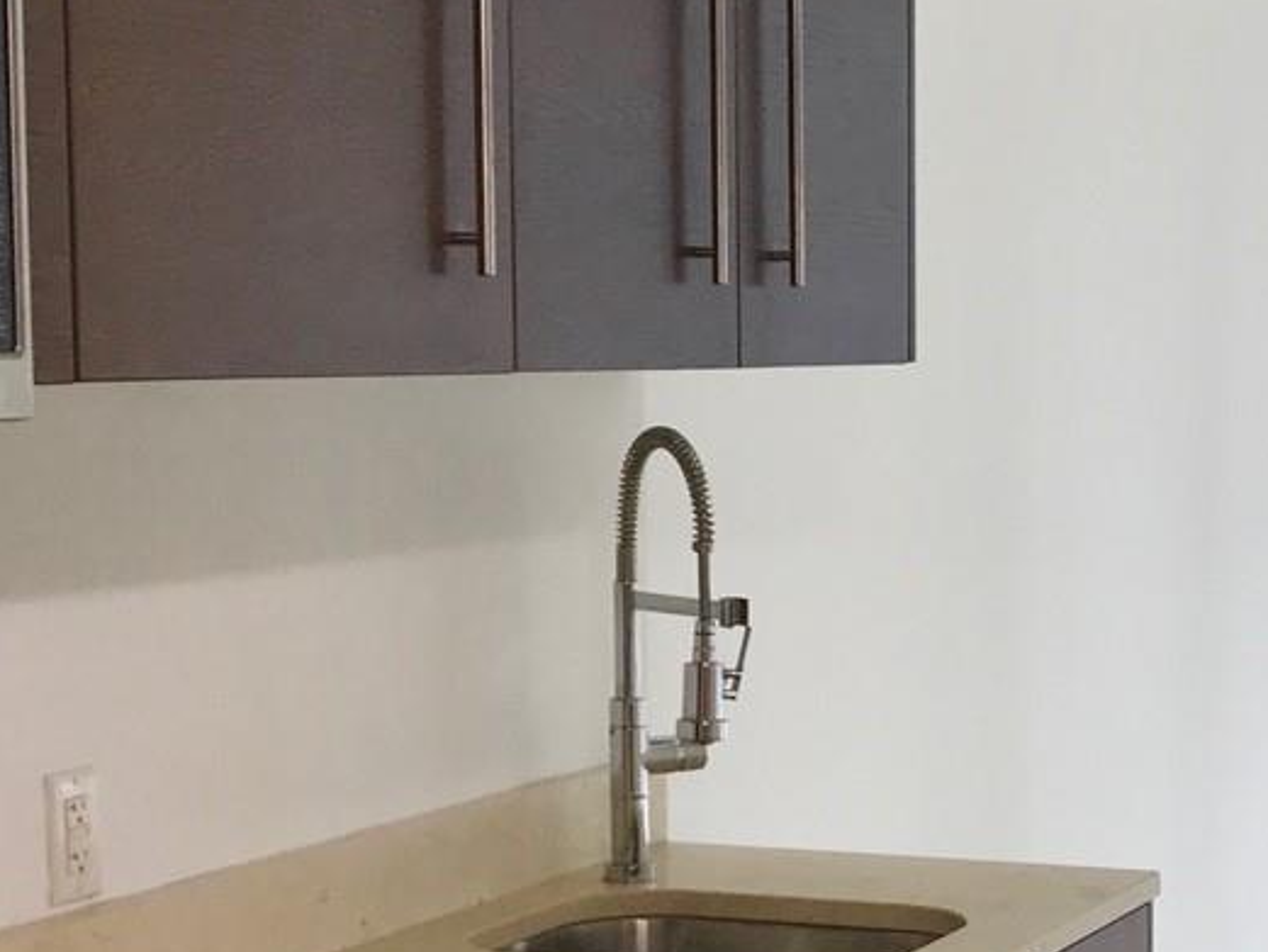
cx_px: 1047
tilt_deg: -8.0
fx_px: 3151
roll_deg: -0.5
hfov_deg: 22.4
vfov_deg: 17.0
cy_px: 769
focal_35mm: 86
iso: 40
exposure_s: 1/120
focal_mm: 3.99
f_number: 1.8
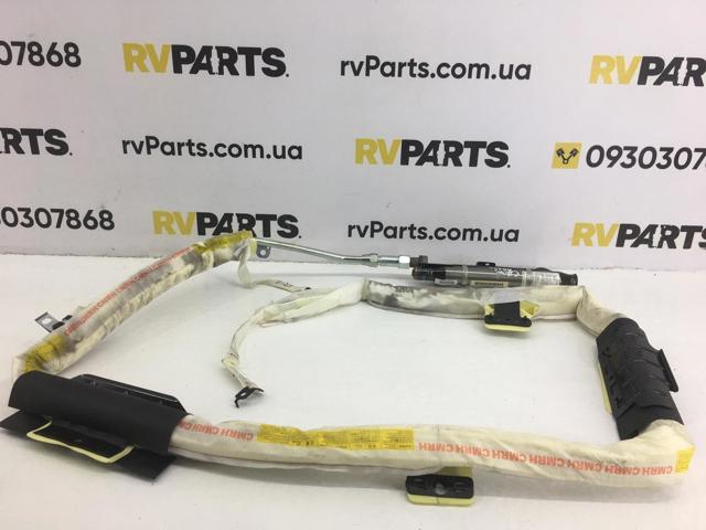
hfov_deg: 61.7
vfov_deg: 48.2
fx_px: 591
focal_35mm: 29
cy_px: 265
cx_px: 353
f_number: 2.2
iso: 32
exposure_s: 1/100
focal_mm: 4.15
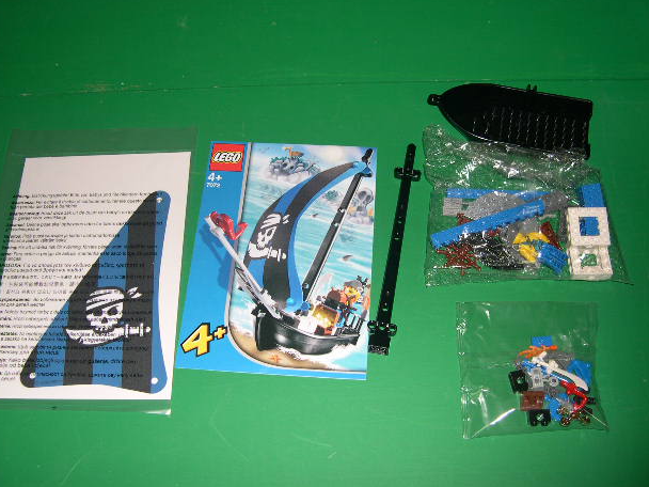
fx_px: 750
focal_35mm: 40
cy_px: 233
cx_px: 311
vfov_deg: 36.0
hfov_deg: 46.8
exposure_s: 1/60
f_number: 2.8
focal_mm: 8
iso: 100
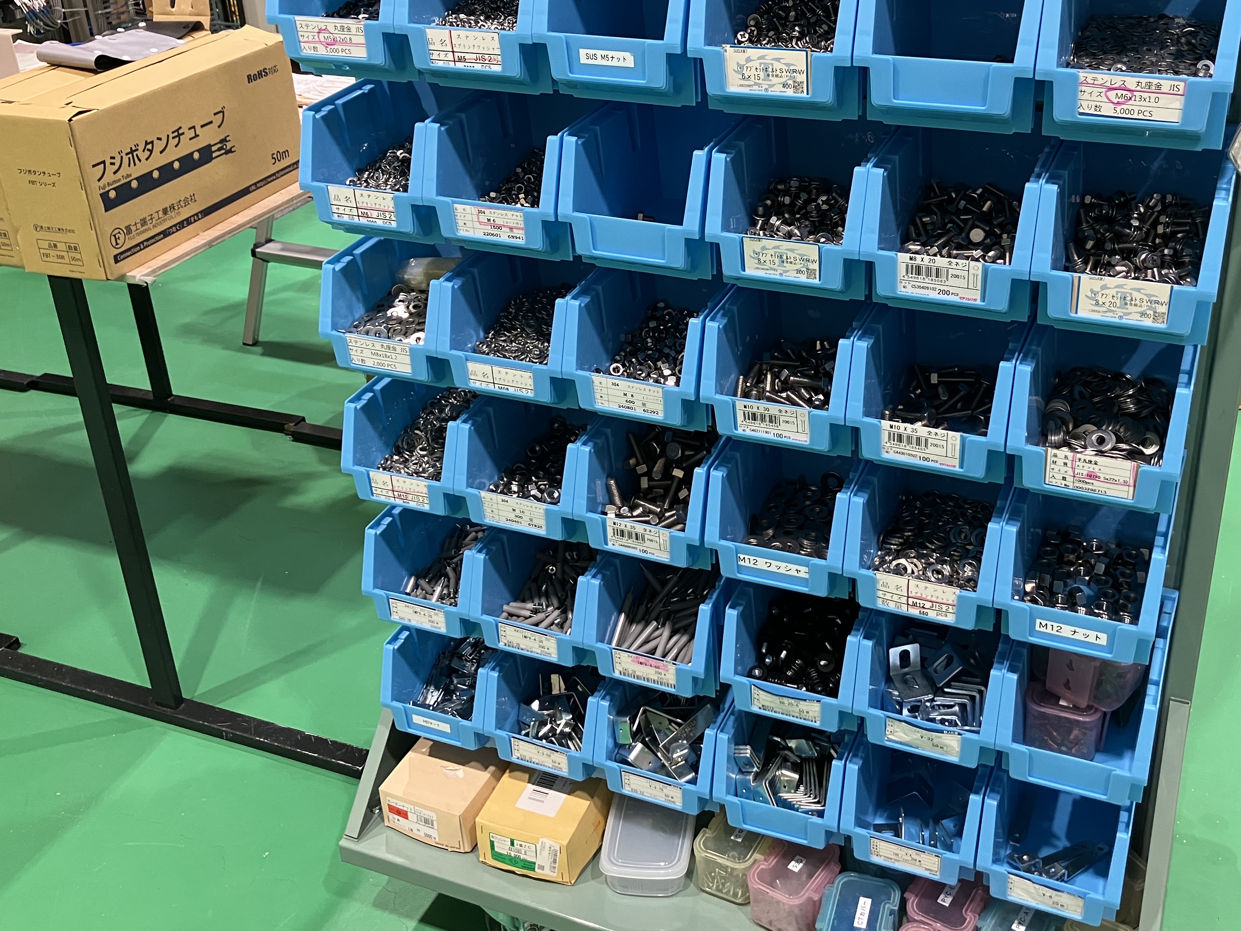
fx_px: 1326
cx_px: 733
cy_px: 327
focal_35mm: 37
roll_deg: +1.8
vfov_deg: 38.3
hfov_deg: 49.9
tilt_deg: -25.9
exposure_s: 1/60
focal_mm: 3.99
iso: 160
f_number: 1.8
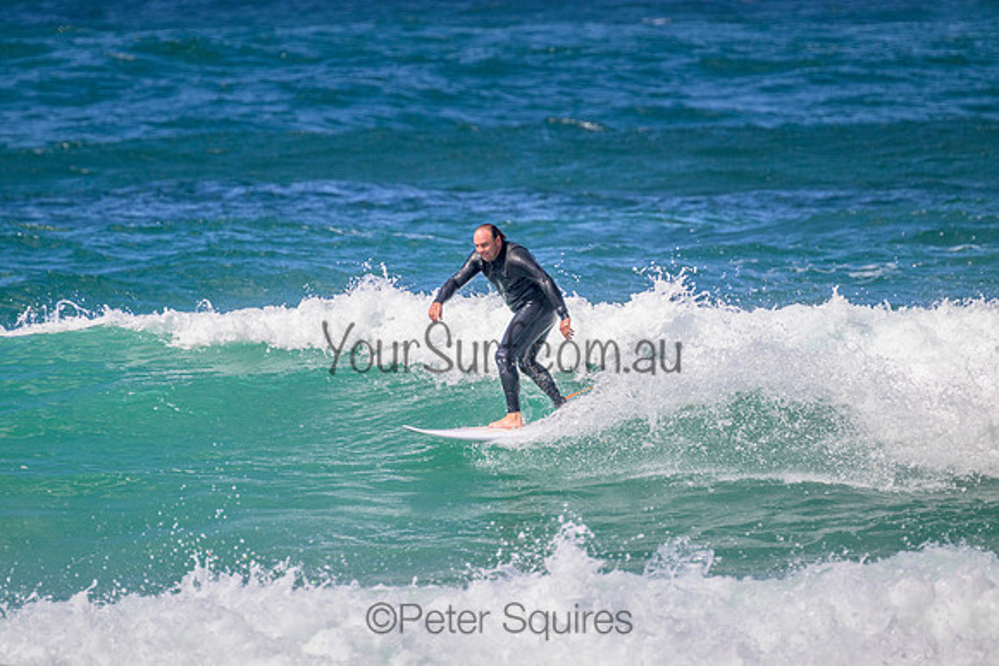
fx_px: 22204
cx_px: 500
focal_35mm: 800
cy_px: 333
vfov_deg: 1.7
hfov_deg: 2.6
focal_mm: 800
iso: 800
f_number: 11
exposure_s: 1/1600
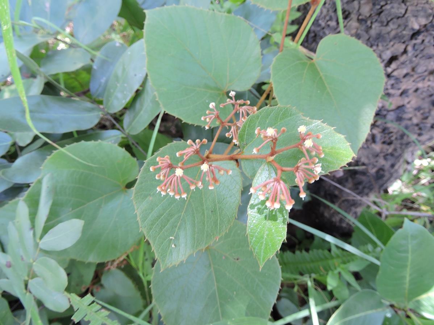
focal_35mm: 24
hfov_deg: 71.6
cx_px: 217
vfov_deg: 56.8
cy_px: 162
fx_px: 301
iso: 160
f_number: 3.3
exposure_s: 1/30
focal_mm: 4.3
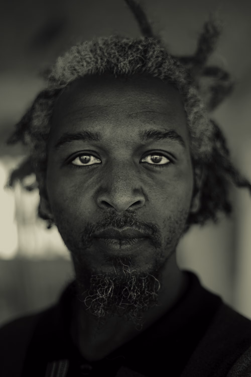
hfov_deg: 27.0
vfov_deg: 39.6
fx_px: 523
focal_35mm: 50
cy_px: 188
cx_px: 126
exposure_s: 1/640
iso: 400
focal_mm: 50
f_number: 1.8
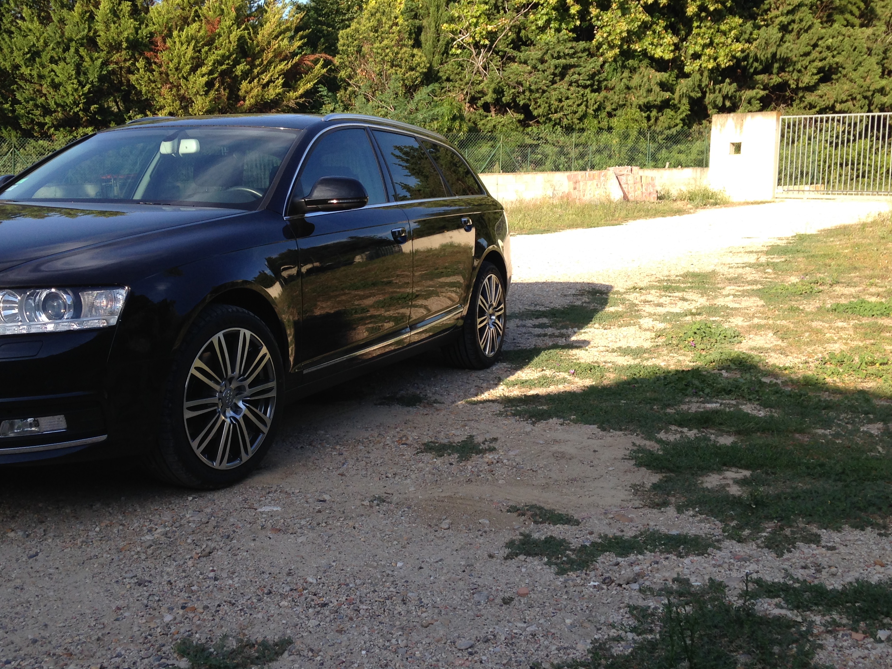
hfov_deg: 43.7
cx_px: 374
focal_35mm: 43
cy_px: 279
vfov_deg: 33.5
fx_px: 1108
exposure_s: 1/565
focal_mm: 4.12
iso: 50
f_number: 2.4
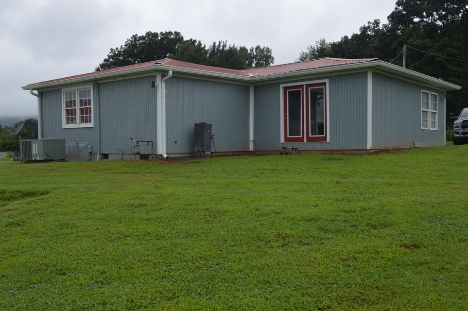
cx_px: 234
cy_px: 156
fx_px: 468
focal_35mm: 36
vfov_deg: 36.8
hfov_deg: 53.2
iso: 100
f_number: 6.3
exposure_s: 1/160
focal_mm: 24
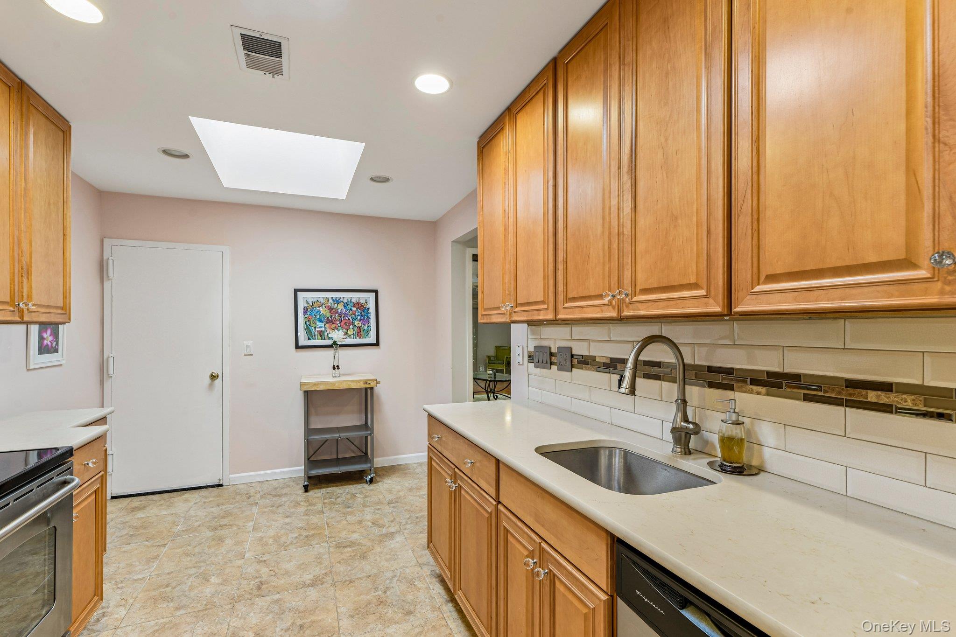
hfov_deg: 96.7
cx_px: 478
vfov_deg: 73.7
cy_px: 318
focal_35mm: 16
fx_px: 425
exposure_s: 1/15
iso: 250
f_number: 9
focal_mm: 16
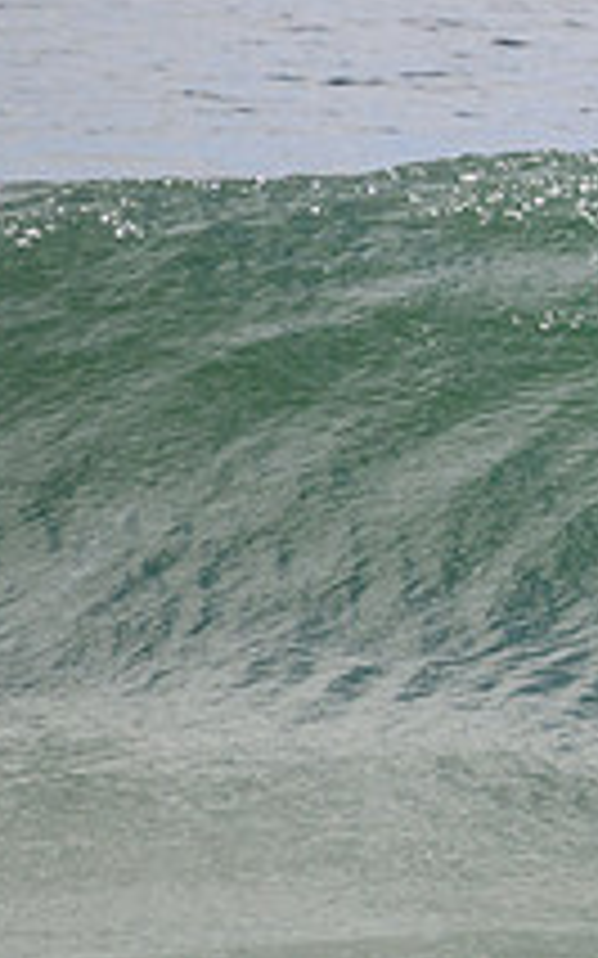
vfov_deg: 0.9
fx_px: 57954
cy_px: 97
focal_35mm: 2221
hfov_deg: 0.6
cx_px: 1165
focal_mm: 800
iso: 1000
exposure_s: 1/2000
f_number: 11
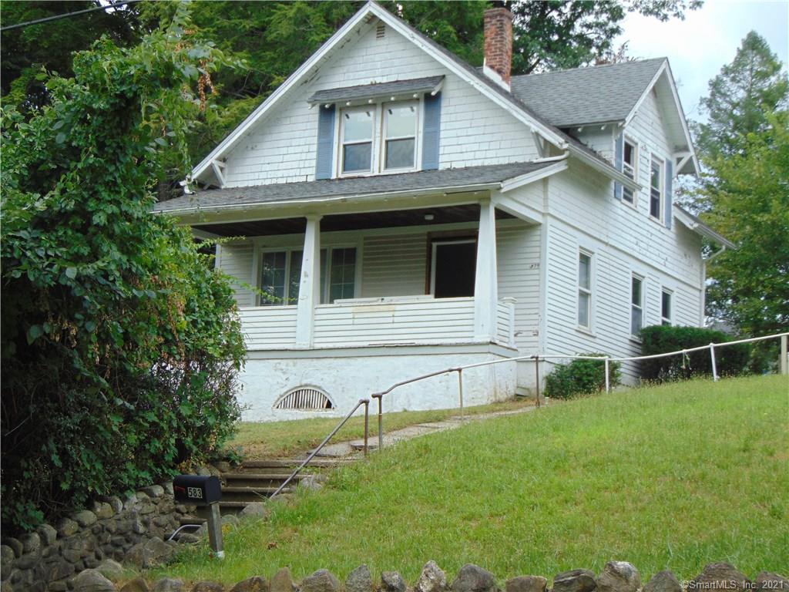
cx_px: 394
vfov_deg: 20.7
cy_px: 296
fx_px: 1618
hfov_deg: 27.4
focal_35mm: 71
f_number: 3.7
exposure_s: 1/250
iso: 80
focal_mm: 12.8
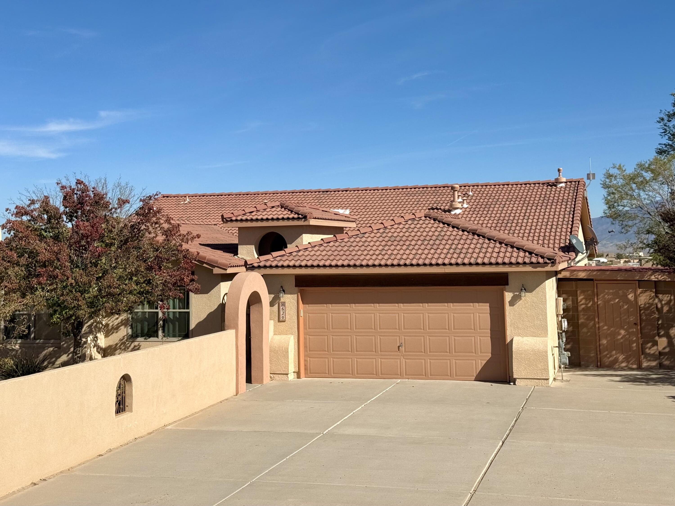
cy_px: 253
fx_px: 936
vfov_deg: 30.3
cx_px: 338
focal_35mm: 48
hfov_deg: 39.7
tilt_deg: -1.2
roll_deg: -0.8
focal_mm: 6.76
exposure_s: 1/8772
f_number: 1.78
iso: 64
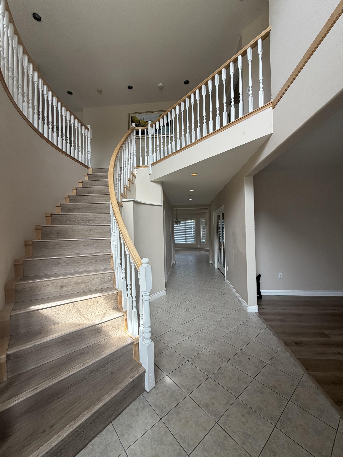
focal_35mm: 14
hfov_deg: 85.7
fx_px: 185
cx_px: 172
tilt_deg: +0.4
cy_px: 228
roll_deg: +1.1
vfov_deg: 102.1
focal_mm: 2.22
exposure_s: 1/121
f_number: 2.2
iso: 80
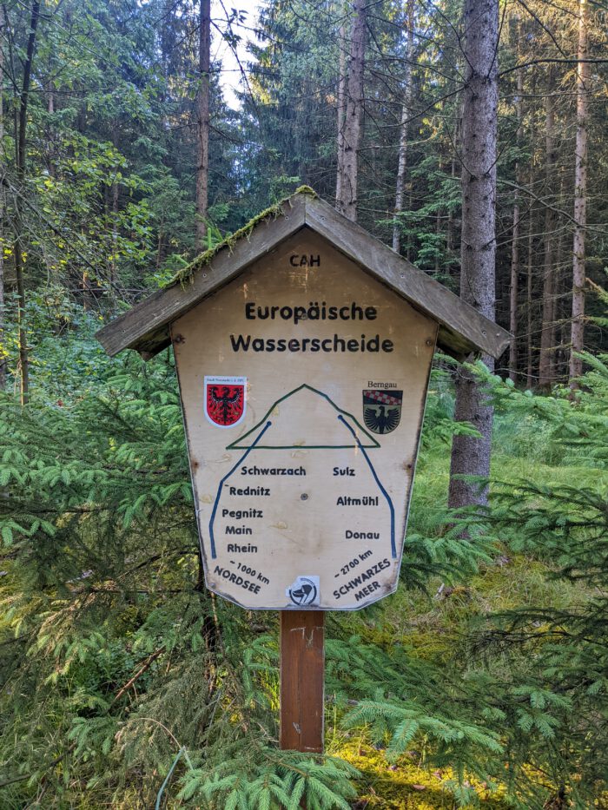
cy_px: 405
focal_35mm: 27
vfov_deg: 65.3
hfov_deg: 51.4
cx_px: 304
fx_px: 632
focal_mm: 4.38
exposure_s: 1/74.7
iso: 38
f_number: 1.73
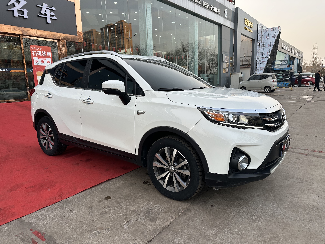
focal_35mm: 24
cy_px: 122
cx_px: 162
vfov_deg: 56.8
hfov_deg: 71.6
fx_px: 225
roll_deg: +2.0
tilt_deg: -10.2
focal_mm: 6.86
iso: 80
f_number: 1.78
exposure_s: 1/331
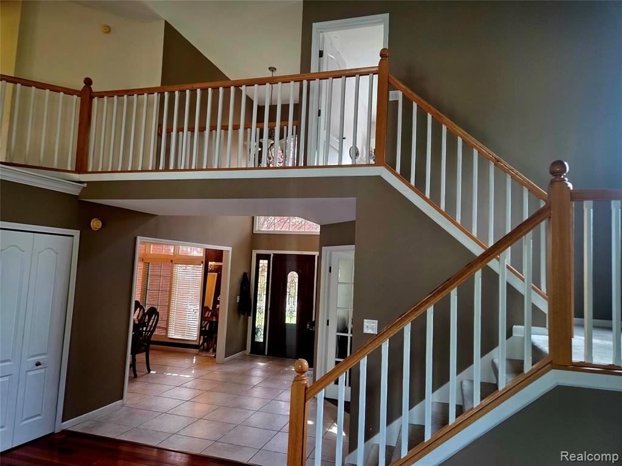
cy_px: 233
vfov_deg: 58.9
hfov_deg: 73.9
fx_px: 413
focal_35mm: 23
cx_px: 311
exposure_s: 1/120
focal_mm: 5.4
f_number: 1.8
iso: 160
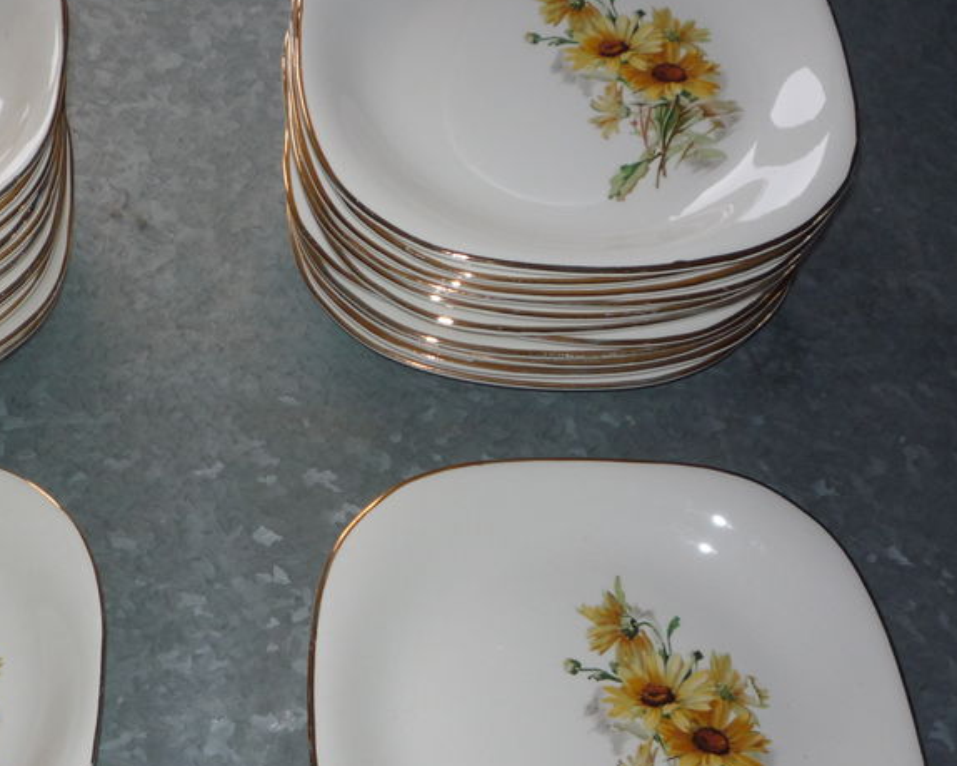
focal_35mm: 51
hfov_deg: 35.8
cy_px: 467
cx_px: 233
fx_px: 1444
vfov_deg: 29.6
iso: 100
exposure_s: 1/30
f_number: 3.3
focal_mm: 5.2
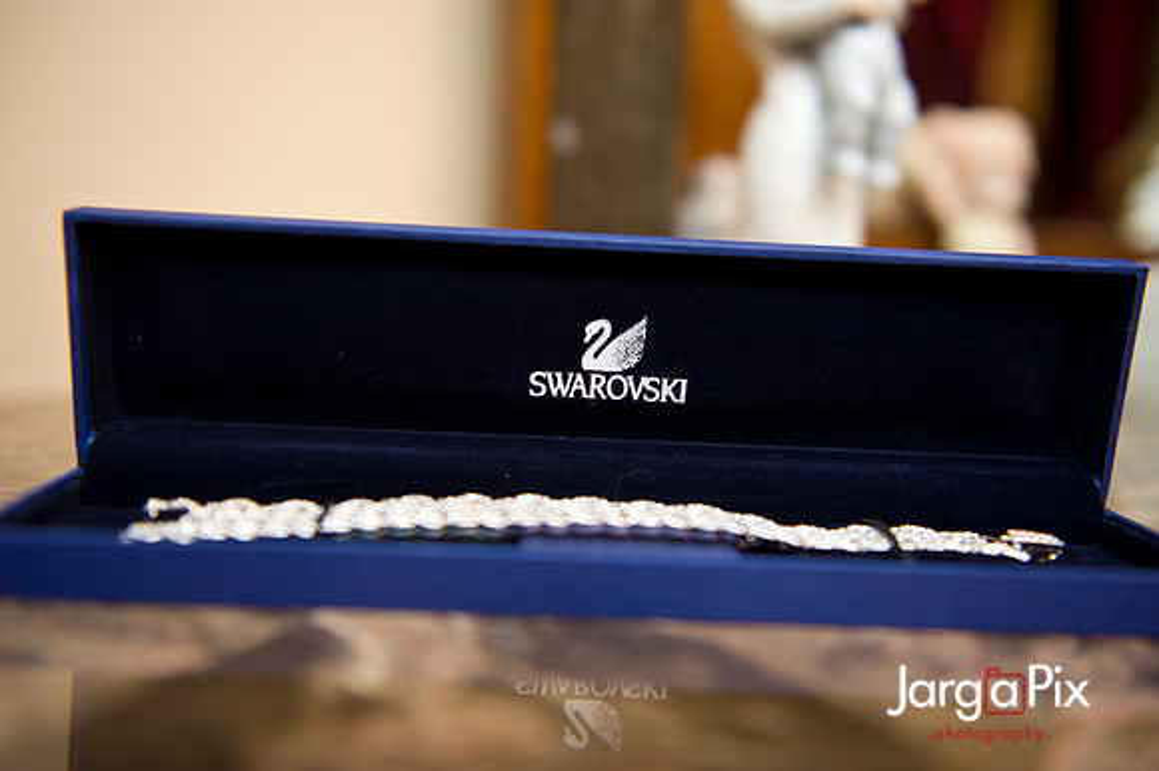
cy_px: 386
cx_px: 580
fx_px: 1158
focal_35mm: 36
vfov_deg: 36.8
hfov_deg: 53.2
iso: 1600
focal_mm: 36
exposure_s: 1/125
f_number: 2.8
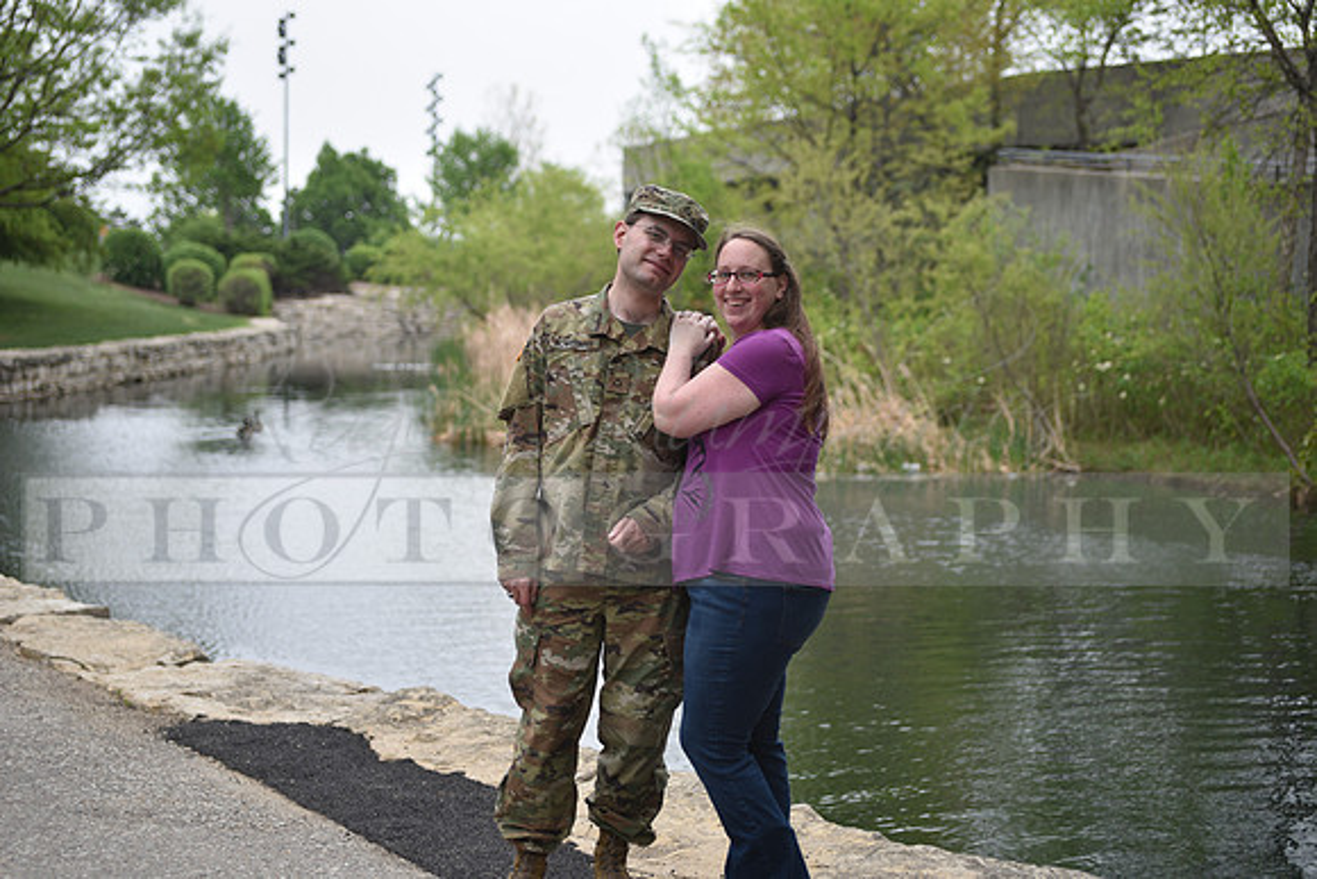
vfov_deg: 19.5
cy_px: 440
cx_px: 658
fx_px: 2561
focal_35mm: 70
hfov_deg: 28.8
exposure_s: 1/160
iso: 200
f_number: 3.2
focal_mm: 70
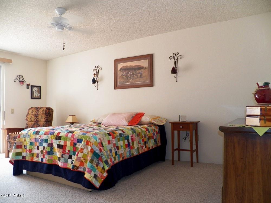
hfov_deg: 63.4
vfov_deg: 49.7
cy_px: 102
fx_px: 219
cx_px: 136
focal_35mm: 28
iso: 160
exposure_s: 1/30
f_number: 2.8
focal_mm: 4.9
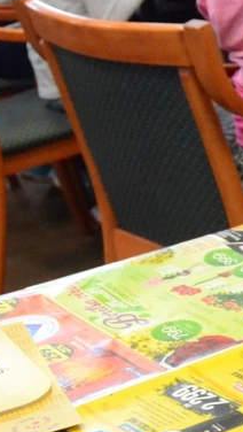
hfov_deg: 9.6
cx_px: 564
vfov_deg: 18.7
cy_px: 109
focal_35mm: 114
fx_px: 1301
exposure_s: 1/180
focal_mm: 21
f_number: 5.6
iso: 5000
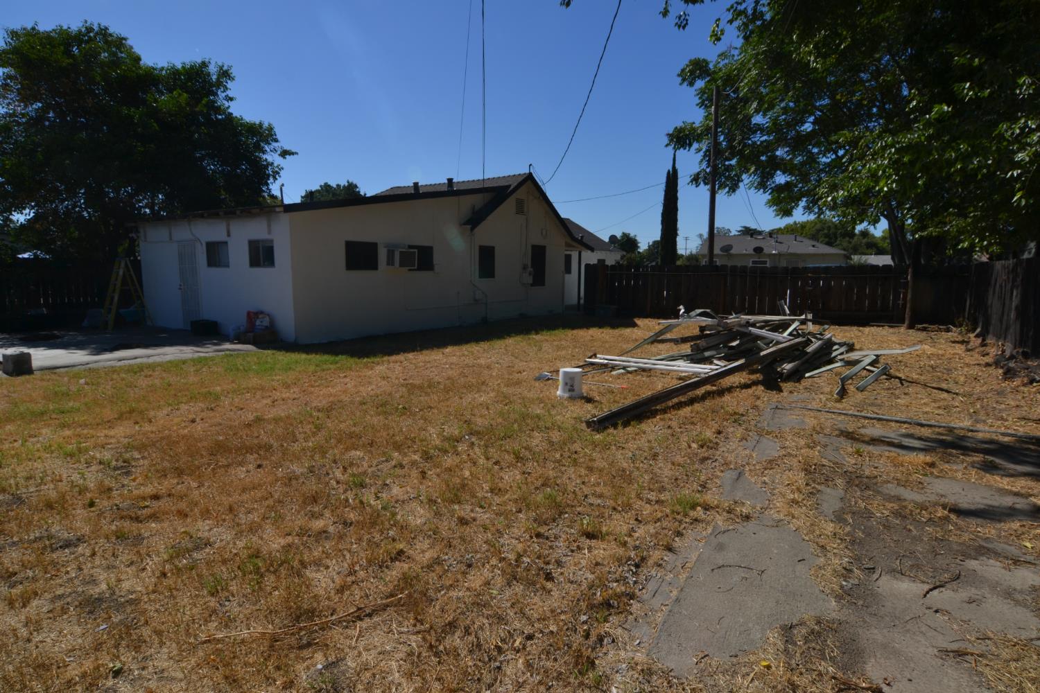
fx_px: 520
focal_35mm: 18
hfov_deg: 90.0
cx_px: 520
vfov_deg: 67.4
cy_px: 346
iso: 100
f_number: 10
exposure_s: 1/200
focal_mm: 12
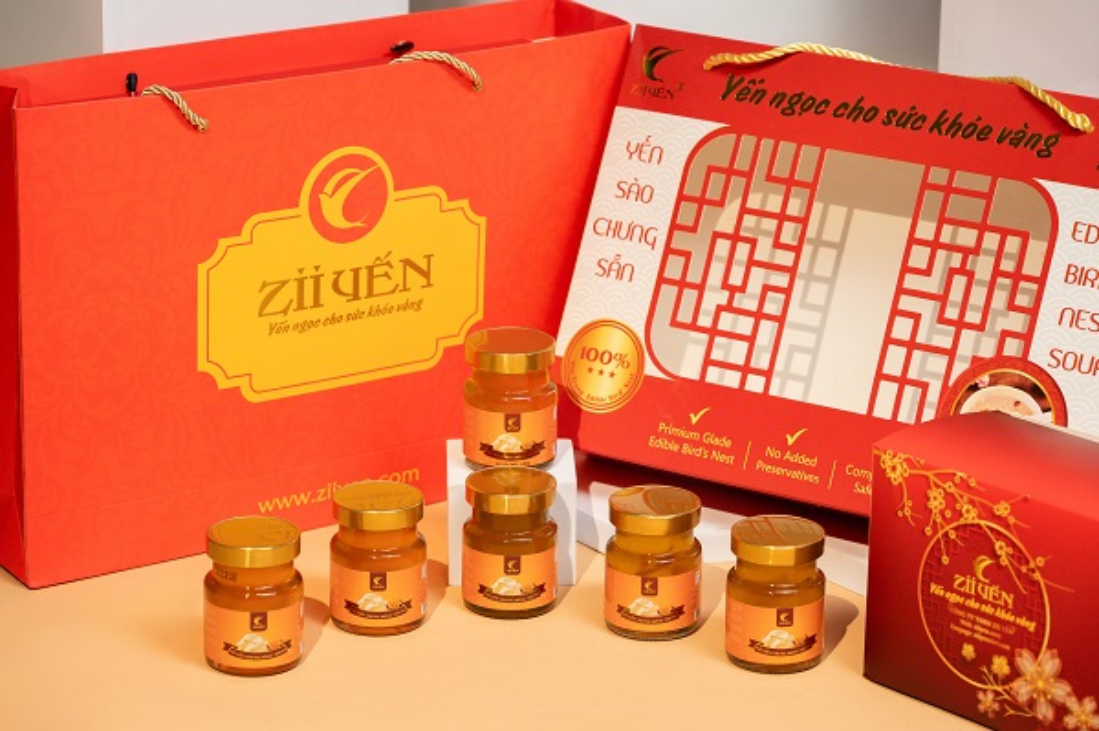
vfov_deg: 11.8
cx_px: 550
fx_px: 3538
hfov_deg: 17.7
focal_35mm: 116
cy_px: 366
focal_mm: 116
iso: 1250
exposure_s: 1/125
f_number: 7.1
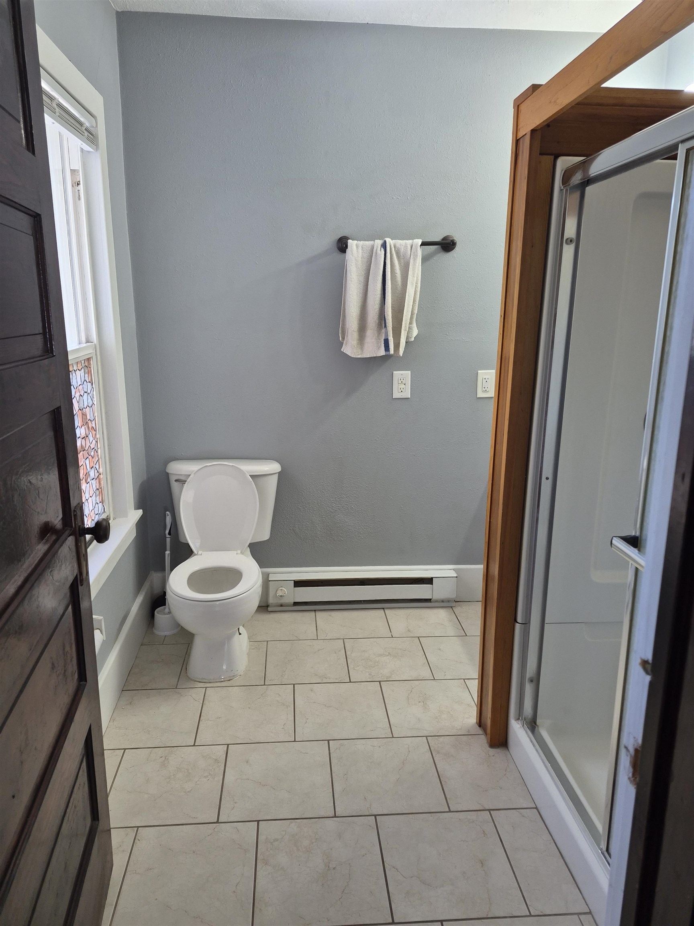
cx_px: 347
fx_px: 615
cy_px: 463
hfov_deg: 58.9
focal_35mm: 23
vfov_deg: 73.9
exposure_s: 1/180
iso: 125
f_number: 1.8
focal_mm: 5.4
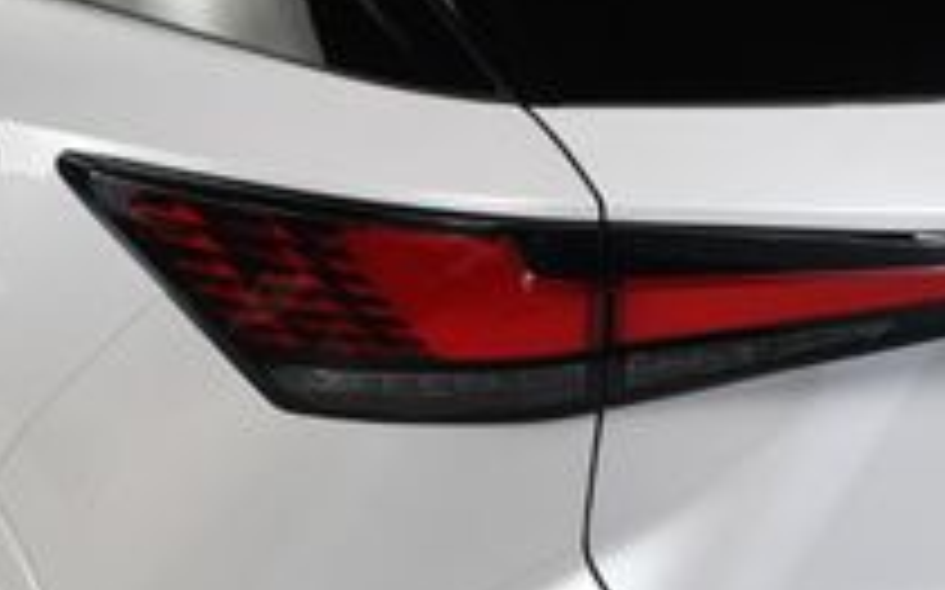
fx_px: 2883
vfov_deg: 11.7
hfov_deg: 18.6
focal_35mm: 112
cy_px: 423
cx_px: 418
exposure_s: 1/160
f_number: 13
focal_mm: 24
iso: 100
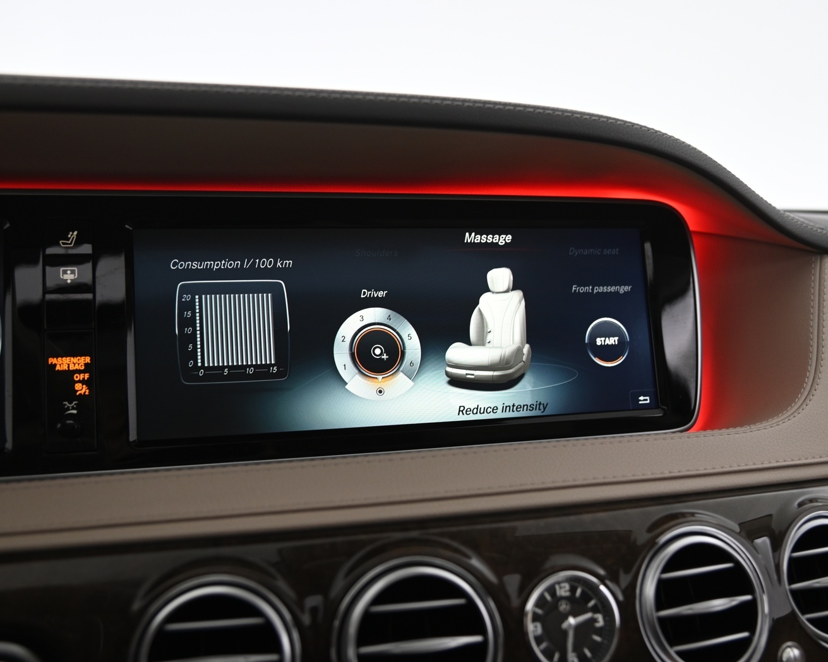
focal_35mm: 36
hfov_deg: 50.3
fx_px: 882
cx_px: 427
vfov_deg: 41.2
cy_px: 338
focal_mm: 31
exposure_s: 1/20
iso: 1000
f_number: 4
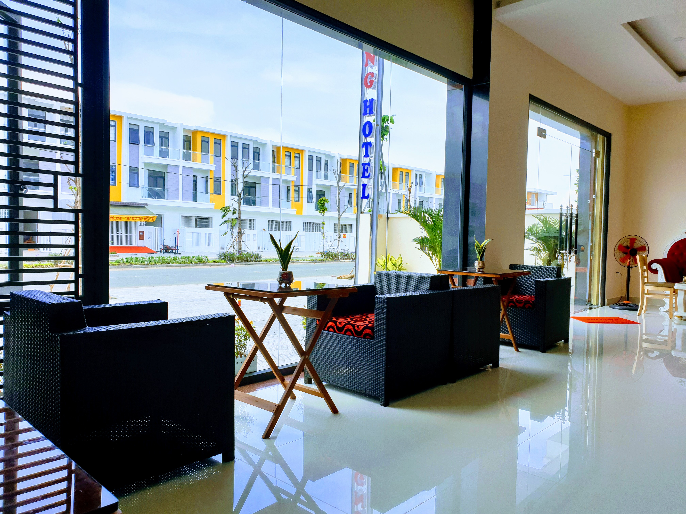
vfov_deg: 53.1
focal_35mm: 26
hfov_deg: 67.3
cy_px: 257
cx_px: 343
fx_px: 515
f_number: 2.4
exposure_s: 1/965
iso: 50
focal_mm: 4.3
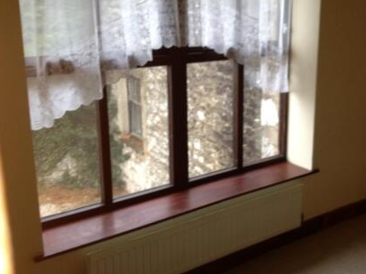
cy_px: 118
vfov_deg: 29.6
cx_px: 247
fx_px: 518
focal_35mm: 49
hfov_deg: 38.4
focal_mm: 4.28
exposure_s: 1/20
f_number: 2.4
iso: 64
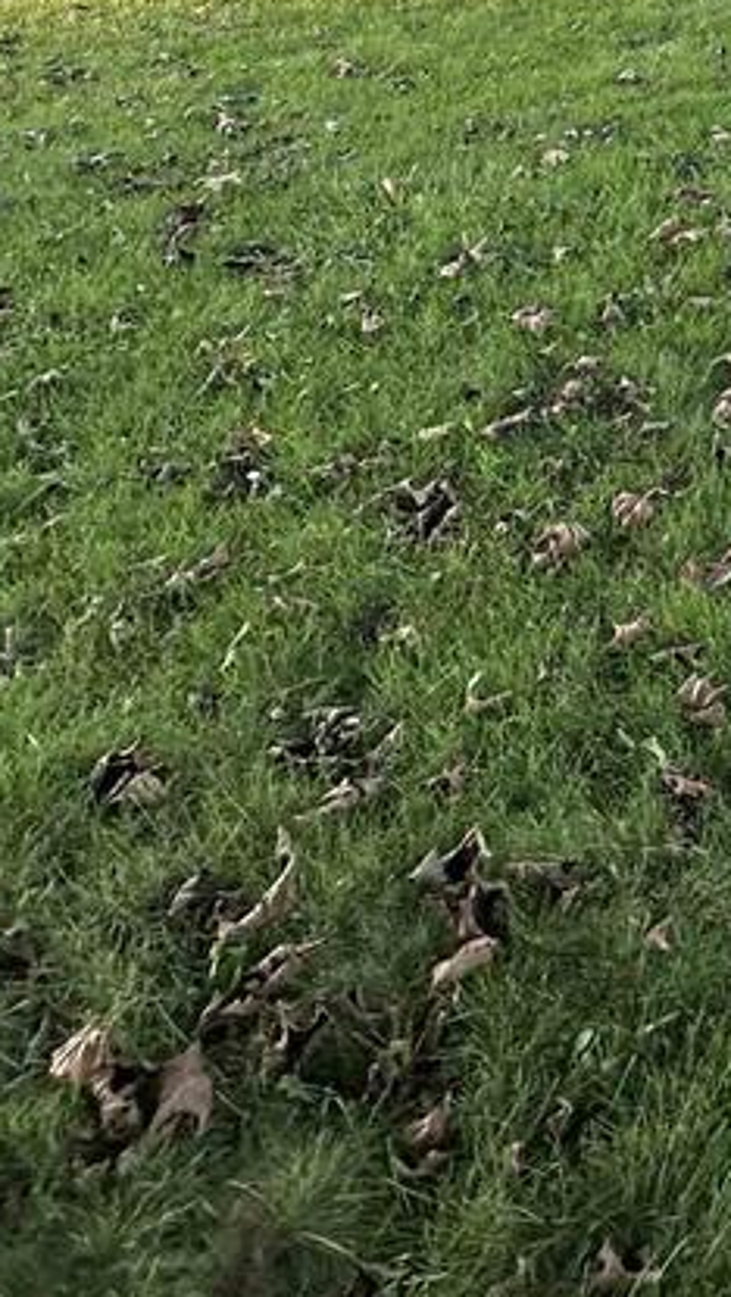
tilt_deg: -4.4
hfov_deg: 20.3
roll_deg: +1.6
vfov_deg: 36.2
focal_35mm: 47
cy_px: -172
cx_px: 1212
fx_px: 1617
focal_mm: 2.22
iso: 125
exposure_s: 1/99
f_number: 2.2
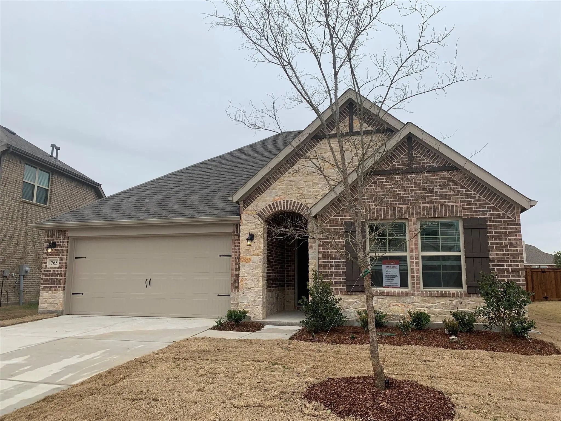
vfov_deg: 53.1
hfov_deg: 67.3
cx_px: 280
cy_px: 210
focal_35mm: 26
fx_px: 421
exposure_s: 1/936
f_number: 1.8
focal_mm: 4.25
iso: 25
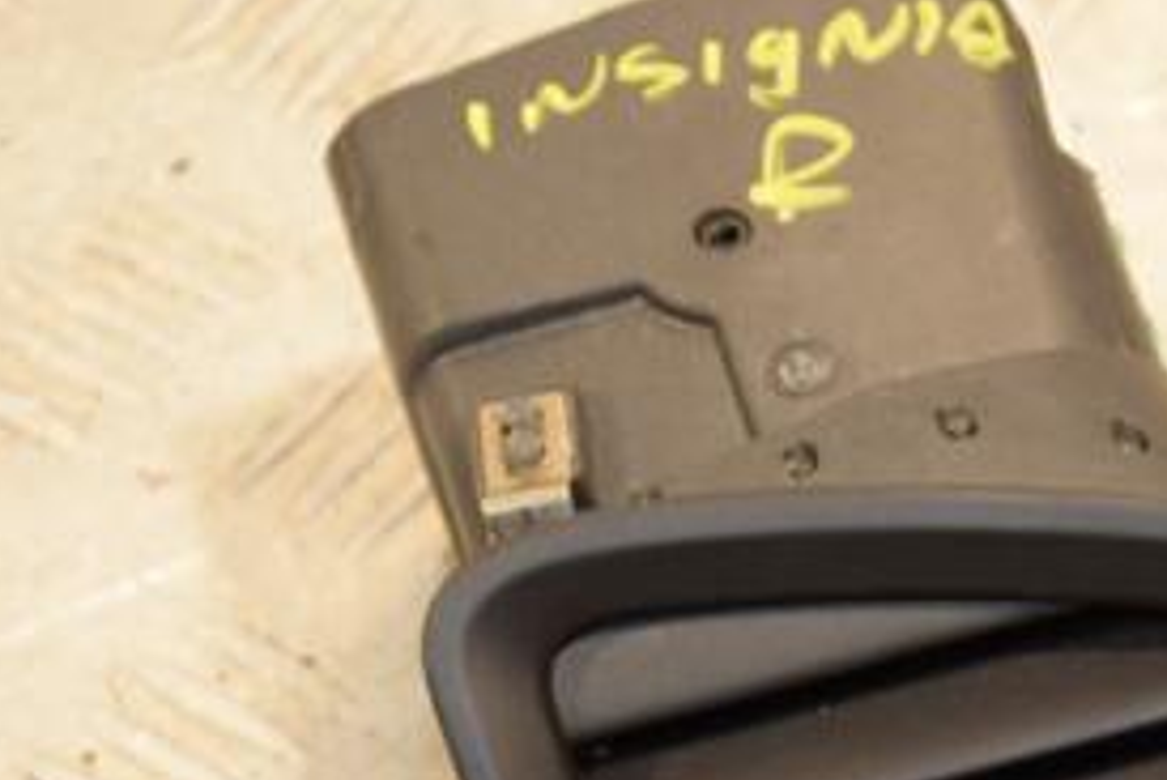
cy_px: 840
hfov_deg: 8.3
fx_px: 7981
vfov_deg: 5.6
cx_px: 903
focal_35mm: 246
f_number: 5.3
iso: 800
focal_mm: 75
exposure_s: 1/160
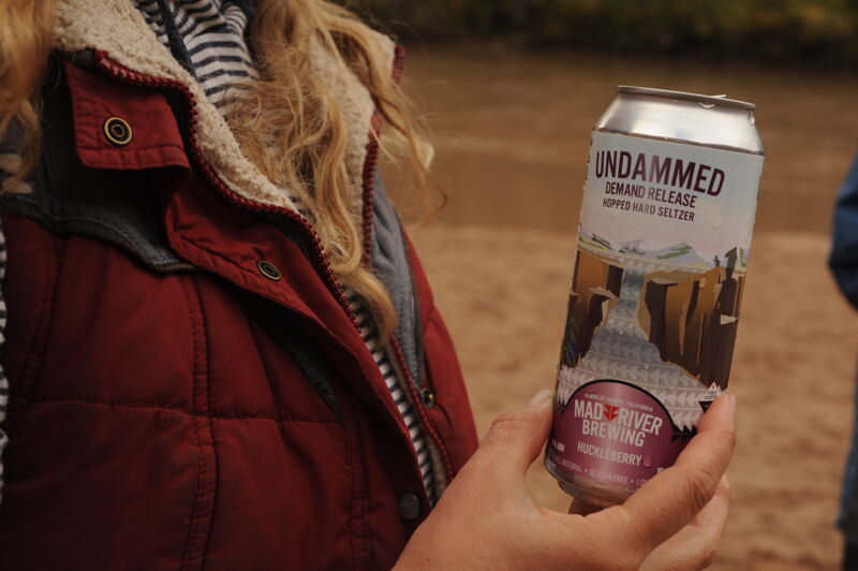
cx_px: 429
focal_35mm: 50
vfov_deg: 26.9
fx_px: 1191
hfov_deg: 39.6
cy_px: 286
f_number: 9
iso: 200
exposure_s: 1/125
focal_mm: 50
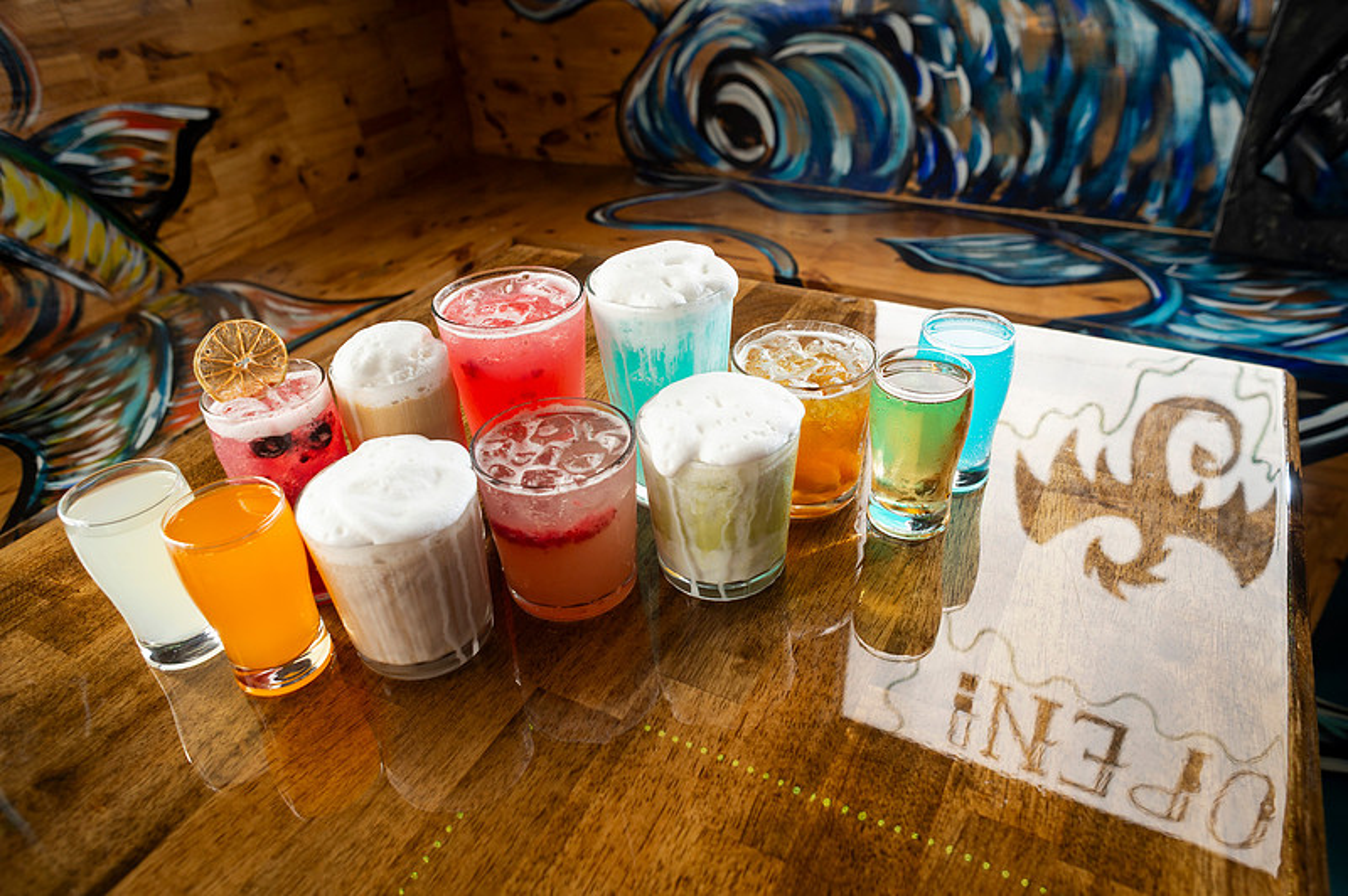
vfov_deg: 53.1
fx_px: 898
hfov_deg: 73.8
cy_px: 448
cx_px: 674
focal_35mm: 24
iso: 400
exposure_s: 1/80
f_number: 5.6
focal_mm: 24
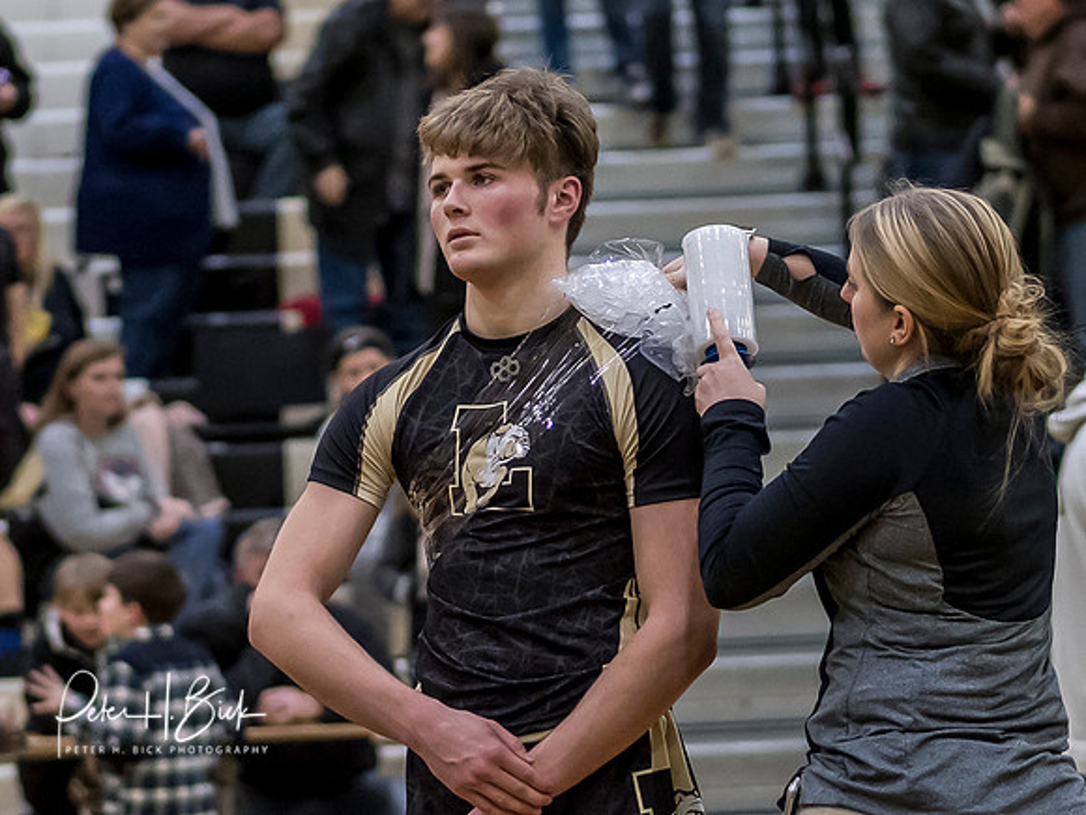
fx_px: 6165
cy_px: 481
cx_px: 534
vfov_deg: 7.6
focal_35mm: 197
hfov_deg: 10.1
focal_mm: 45
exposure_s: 1/1600
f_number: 1.2
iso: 2000
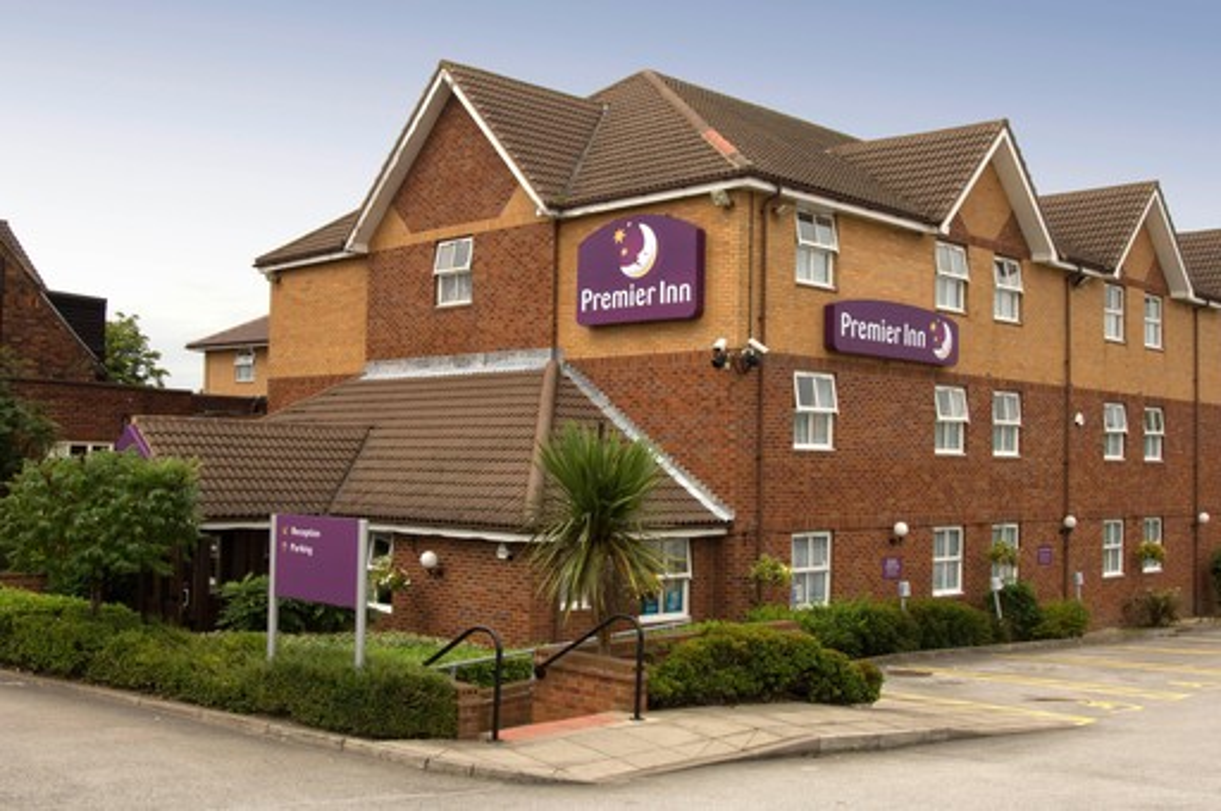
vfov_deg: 34.1
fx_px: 1321
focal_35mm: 39
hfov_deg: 49.6
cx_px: 610
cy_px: 406
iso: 200
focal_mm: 26
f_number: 11
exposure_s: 1/125
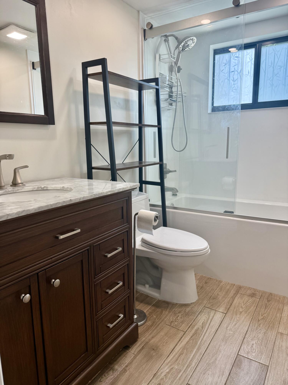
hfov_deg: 56.8
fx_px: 266
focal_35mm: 24
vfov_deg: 71.6
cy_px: 192
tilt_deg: -10.6
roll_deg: +0.7
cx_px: 144
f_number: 1.78
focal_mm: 6.76
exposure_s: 1/237
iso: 125
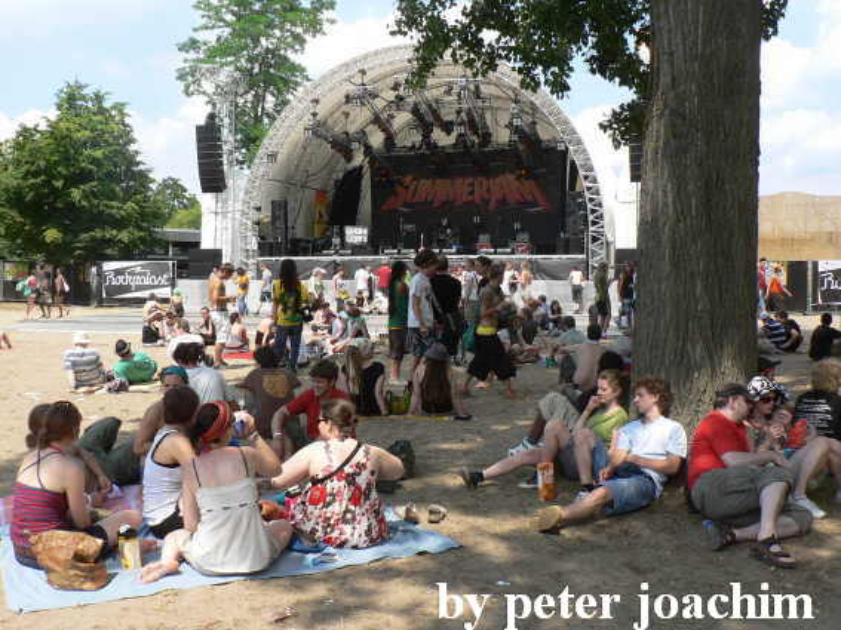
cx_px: 420
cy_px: 315
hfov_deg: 50.1
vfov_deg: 38.7
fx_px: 899
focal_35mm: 37
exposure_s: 1/320
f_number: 4
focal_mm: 6.4
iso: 64
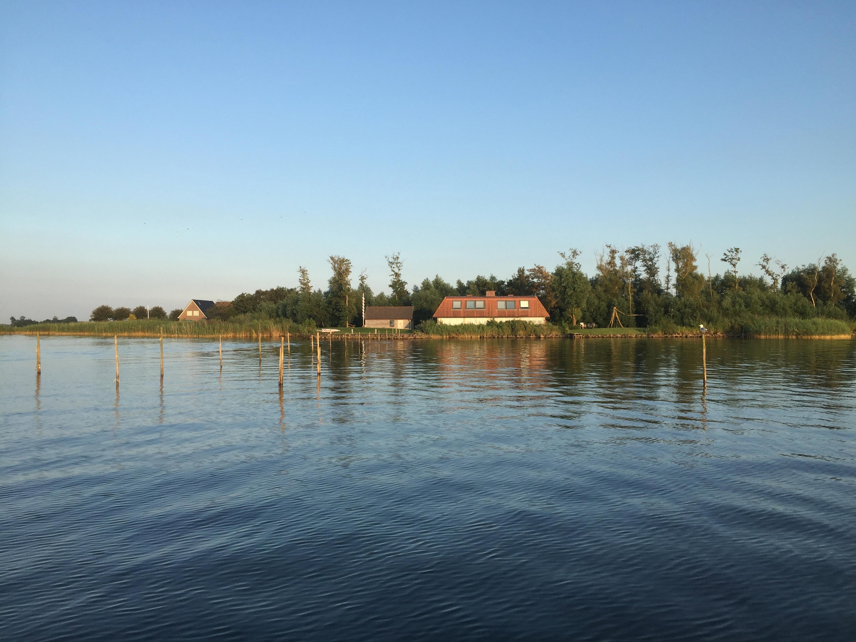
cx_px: 428
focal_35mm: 29
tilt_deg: -0.5
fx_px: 717
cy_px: 321
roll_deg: -2.0
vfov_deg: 48.2
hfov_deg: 61.7
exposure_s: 1/898
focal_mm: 4.15
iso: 32
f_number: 2.2
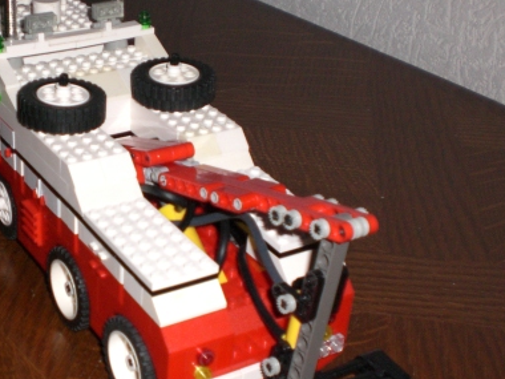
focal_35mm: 64
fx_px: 934
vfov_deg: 22.9
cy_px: 226
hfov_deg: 29.9
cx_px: 137
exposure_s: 1/60
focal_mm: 6.3
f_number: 3.1
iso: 200
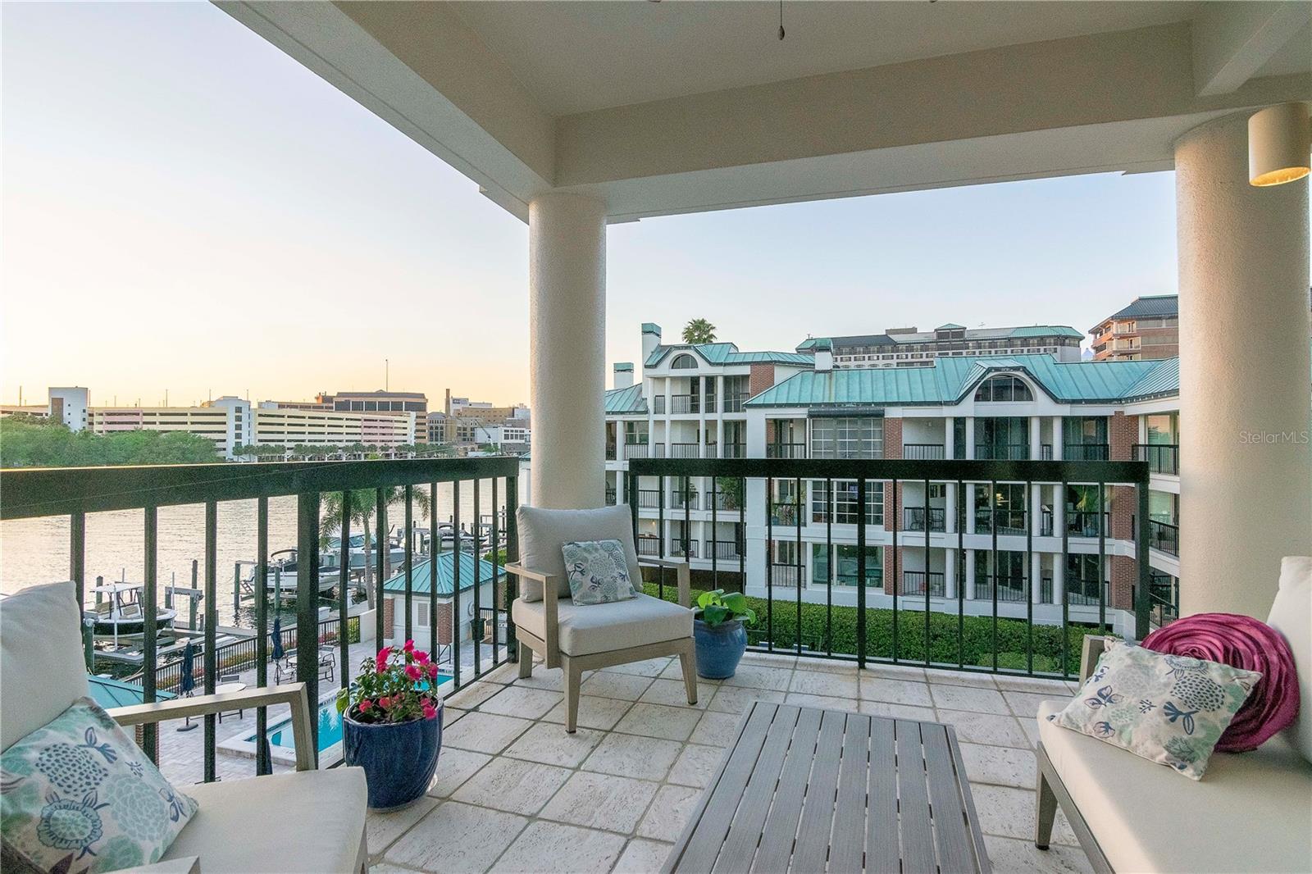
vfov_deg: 72.0
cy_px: 437
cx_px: 656
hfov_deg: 95.0
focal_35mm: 16
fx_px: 601
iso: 640
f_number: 14
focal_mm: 11
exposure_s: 1/200
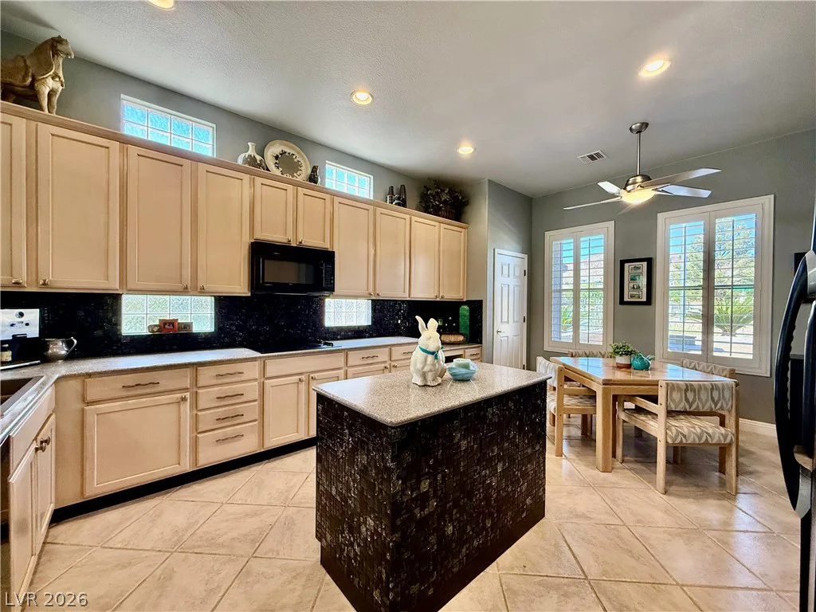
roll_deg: -0.8
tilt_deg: -0.4
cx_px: 408
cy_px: 306
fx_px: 330
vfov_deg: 85.7
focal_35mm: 14
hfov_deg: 102.1
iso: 320
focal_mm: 2.22
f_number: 2.2
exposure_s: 1/120
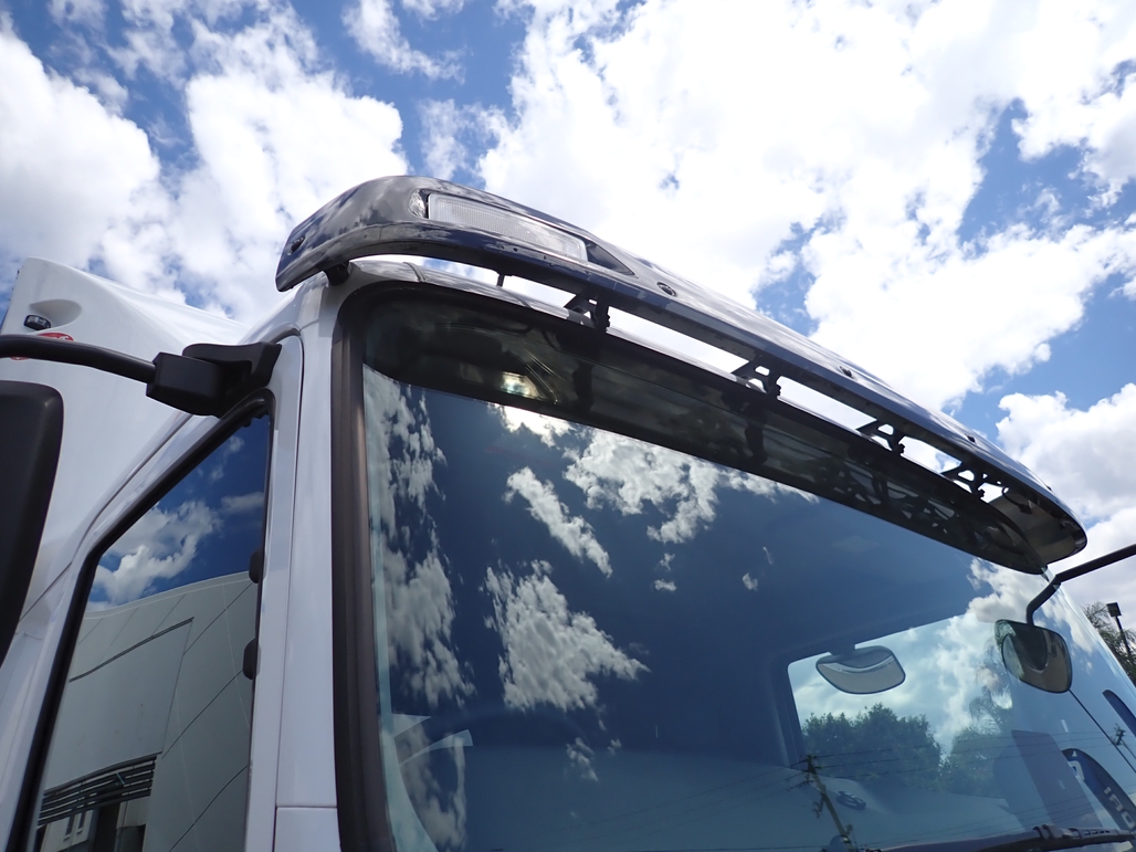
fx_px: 820
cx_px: 568
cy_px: 426
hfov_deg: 69.4
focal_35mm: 25
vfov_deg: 54.9
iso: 100
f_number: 5.6
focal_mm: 4.5
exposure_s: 1/400
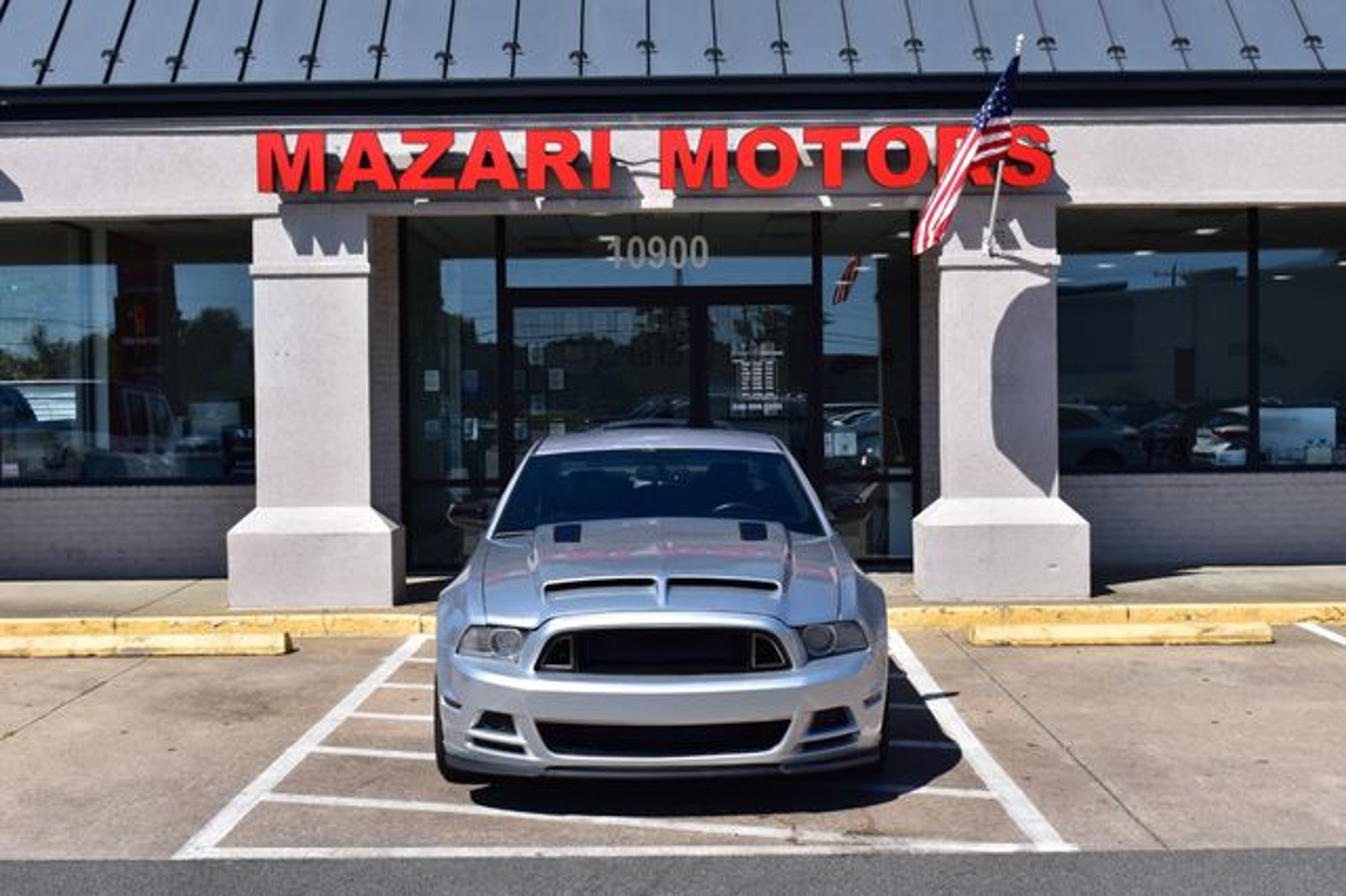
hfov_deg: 41.1
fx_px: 1794
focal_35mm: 48
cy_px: 448
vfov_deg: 28.0
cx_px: 673
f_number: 11
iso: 280
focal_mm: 32
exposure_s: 1/500
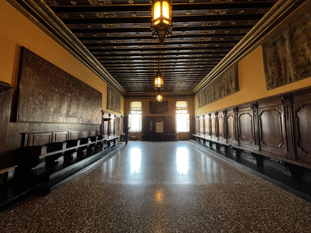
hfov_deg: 106.2
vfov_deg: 89.9
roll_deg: +0.0
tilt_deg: +4.1
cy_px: 116
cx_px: 156
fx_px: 117
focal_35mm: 13
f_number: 1.8
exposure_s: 1/50
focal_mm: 1.57
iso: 160
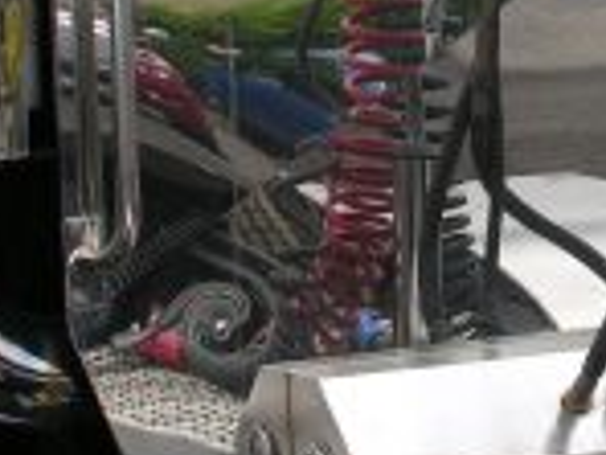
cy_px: 152
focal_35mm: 142
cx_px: 540
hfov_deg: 13.8
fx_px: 2486
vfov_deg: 10.4
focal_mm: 8.9
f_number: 5
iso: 50
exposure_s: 1/142
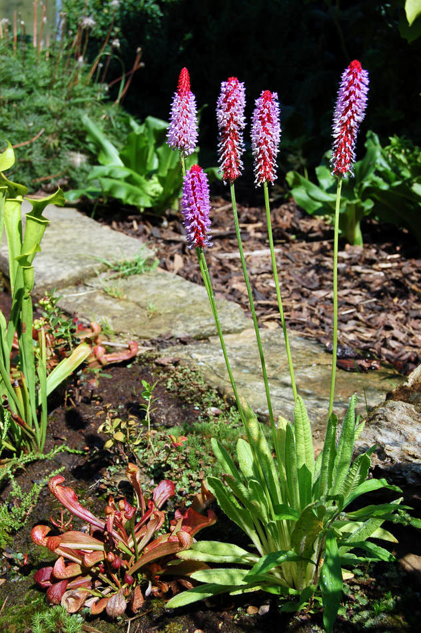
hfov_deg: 25.7
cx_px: 210
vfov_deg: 37.9
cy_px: 316
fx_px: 922
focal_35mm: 52
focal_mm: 35
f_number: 8
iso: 200
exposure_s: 1/320
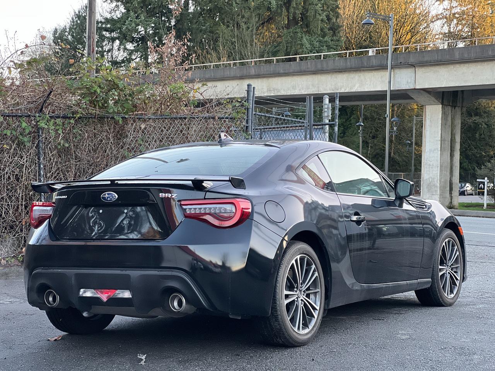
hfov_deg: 25.3
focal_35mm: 77
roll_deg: -2.1
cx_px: 248
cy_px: 186
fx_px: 1101
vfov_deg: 19.1
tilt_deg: +2.1
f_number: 2.8
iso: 200
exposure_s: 1/121
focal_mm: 9
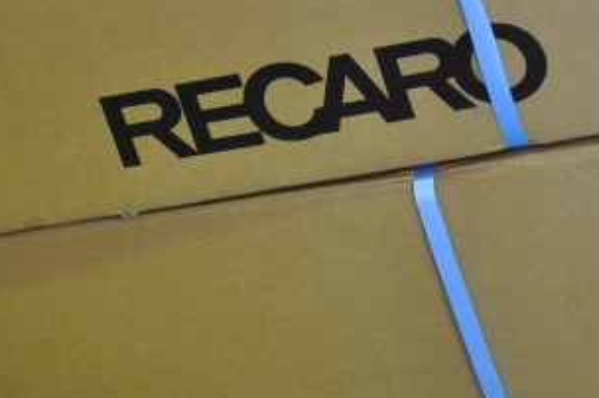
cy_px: 316
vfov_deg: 5.9
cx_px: 223
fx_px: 3839
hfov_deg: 8.9
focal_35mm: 231
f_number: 5.3
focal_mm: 80
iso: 900
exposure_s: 1/30
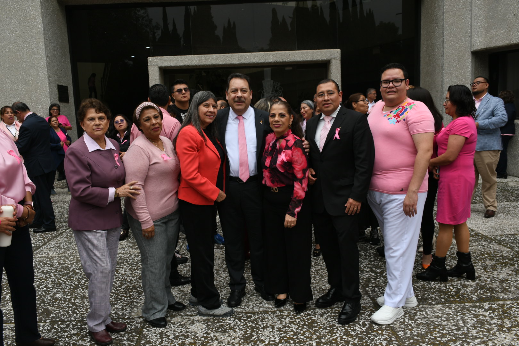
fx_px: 432
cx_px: 260
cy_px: 173
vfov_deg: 43.6
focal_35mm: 30
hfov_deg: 61.9
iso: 160
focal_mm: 20
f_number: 6.3
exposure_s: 1/160
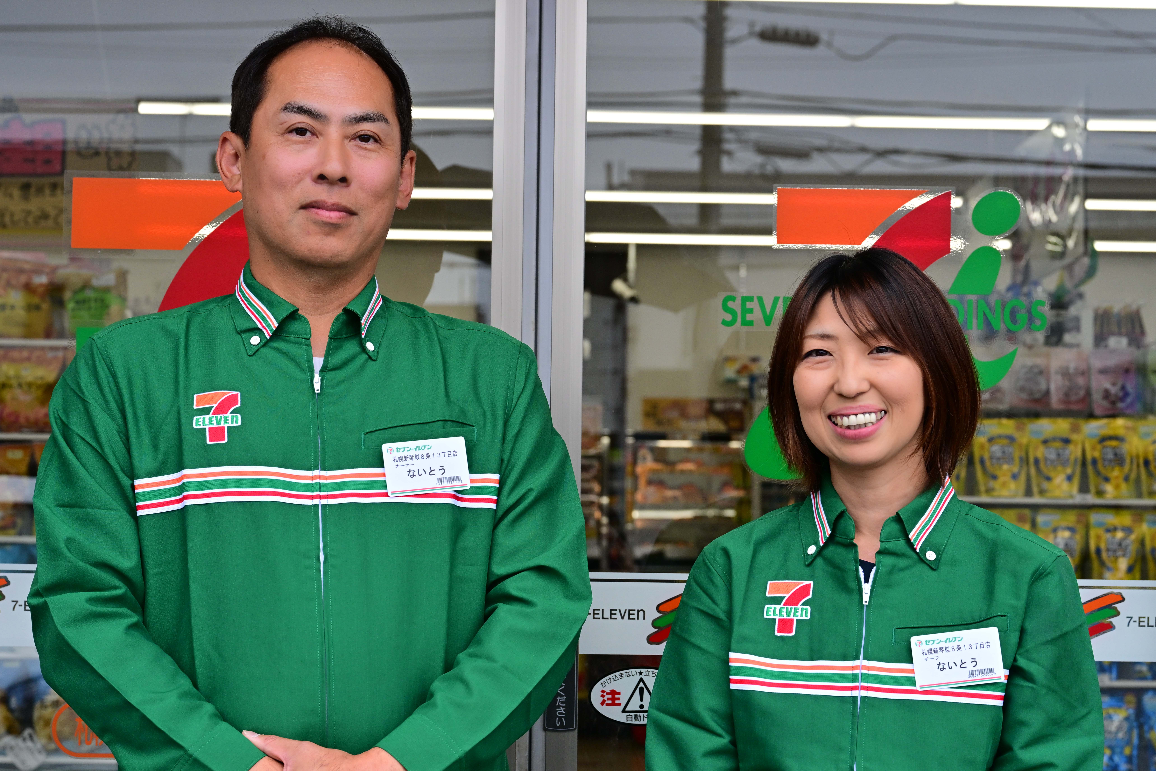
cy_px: 386
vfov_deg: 25.1
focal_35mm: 54
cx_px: 578
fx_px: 1734
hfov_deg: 36.9
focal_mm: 54
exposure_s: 1/320
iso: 400
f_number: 5.6
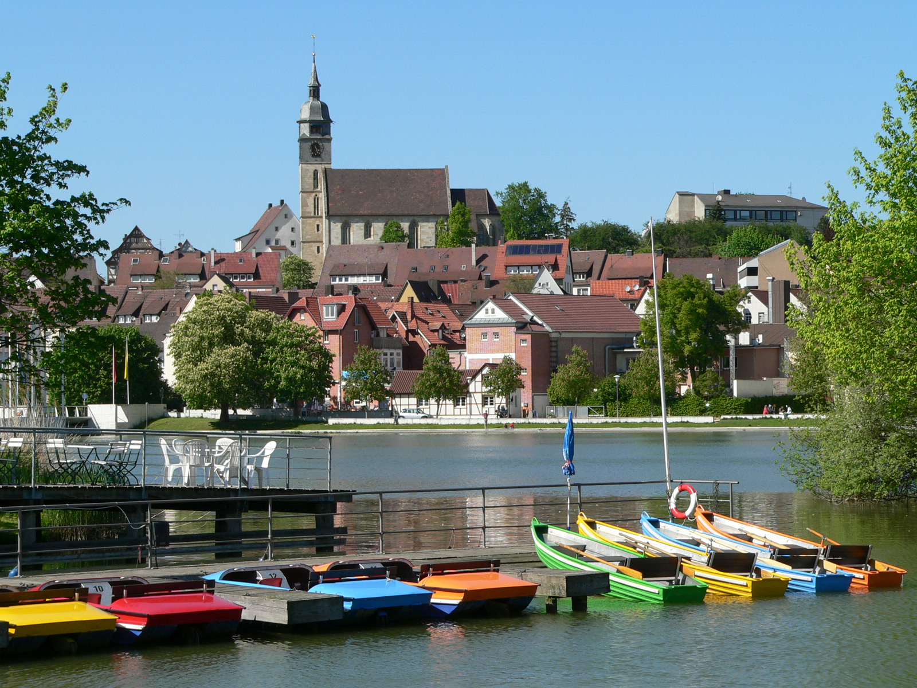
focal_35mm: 88
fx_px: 2331
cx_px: 458
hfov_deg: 22.3
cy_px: 344
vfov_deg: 16.8
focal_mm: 14.7
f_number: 5.2
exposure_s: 1/500
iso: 80
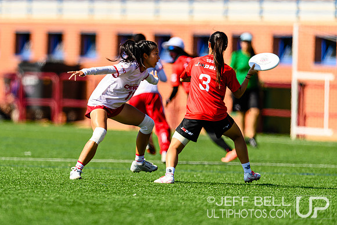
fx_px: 5286
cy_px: 112
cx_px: 99
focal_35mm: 565
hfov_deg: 3.7
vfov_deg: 2.4
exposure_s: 1/1250
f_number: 3.2
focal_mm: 400
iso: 100
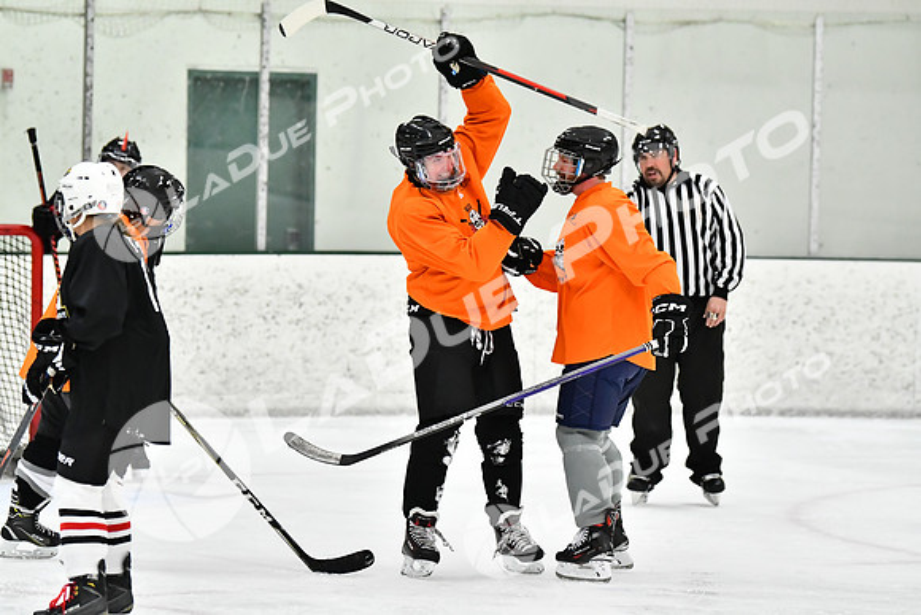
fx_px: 5182
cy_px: 308
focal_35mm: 202
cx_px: 460
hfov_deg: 10.2
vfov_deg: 6.8
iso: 5000
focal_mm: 135
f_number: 2.8
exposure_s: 1/1250
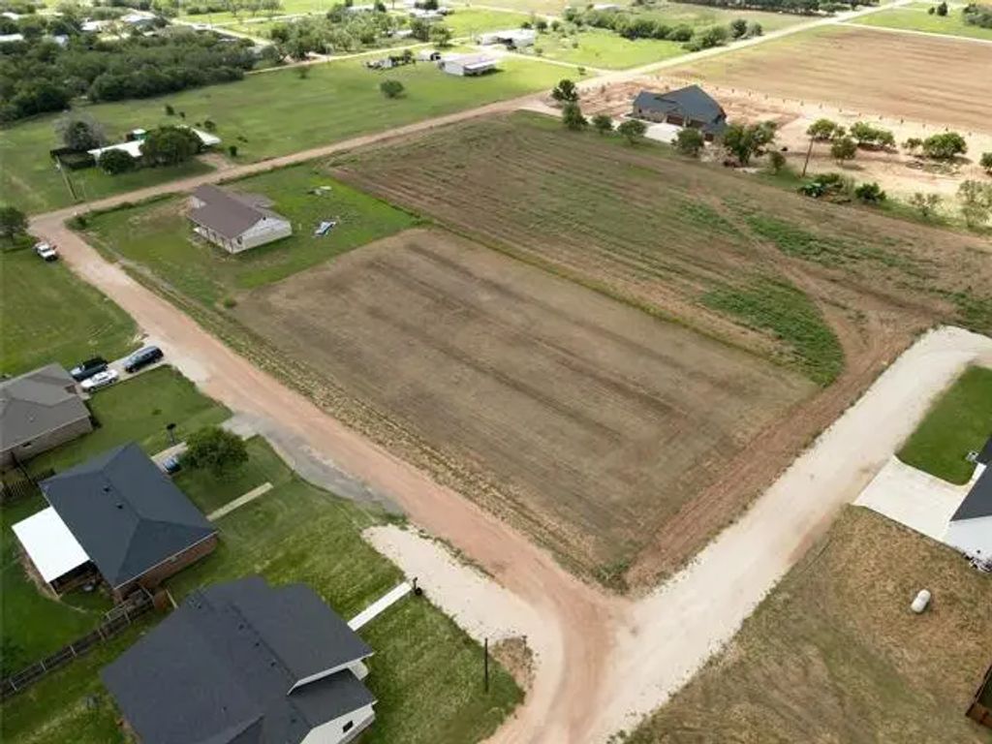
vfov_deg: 56.8
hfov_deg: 71.6
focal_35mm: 24
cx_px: 496
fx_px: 688
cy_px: 372
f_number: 2.8
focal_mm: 4.5
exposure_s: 1/90
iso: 100
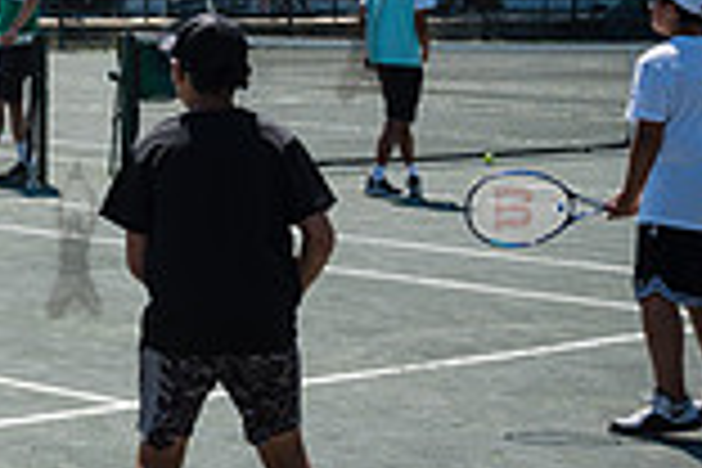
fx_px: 3042
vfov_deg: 8.8
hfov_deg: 12.2
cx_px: -508
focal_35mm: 156
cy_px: 20
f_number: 5.6
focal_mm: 42
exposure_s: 1/800
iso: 125
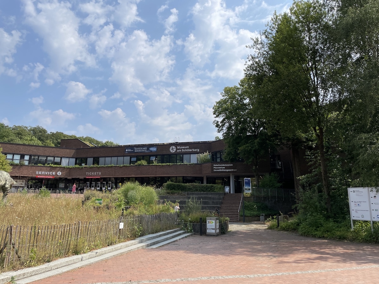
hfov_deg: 67.3
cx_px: 190
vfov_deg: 53.1
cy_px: 142
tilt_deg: +13.4
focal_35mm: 26
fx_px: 285
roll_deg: -0.3
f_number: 1.6
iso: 32
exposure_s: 1/4651
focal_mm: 4.2
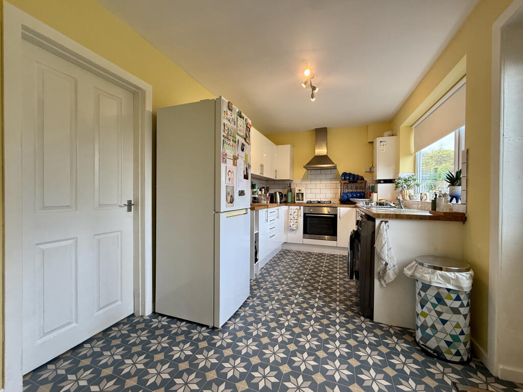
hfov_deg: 102.1
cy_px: 196
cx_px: 262
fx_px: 212
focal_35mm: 14
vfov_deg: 85.7
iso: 160
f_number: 2.2
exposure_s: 1/100
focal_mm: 2.22
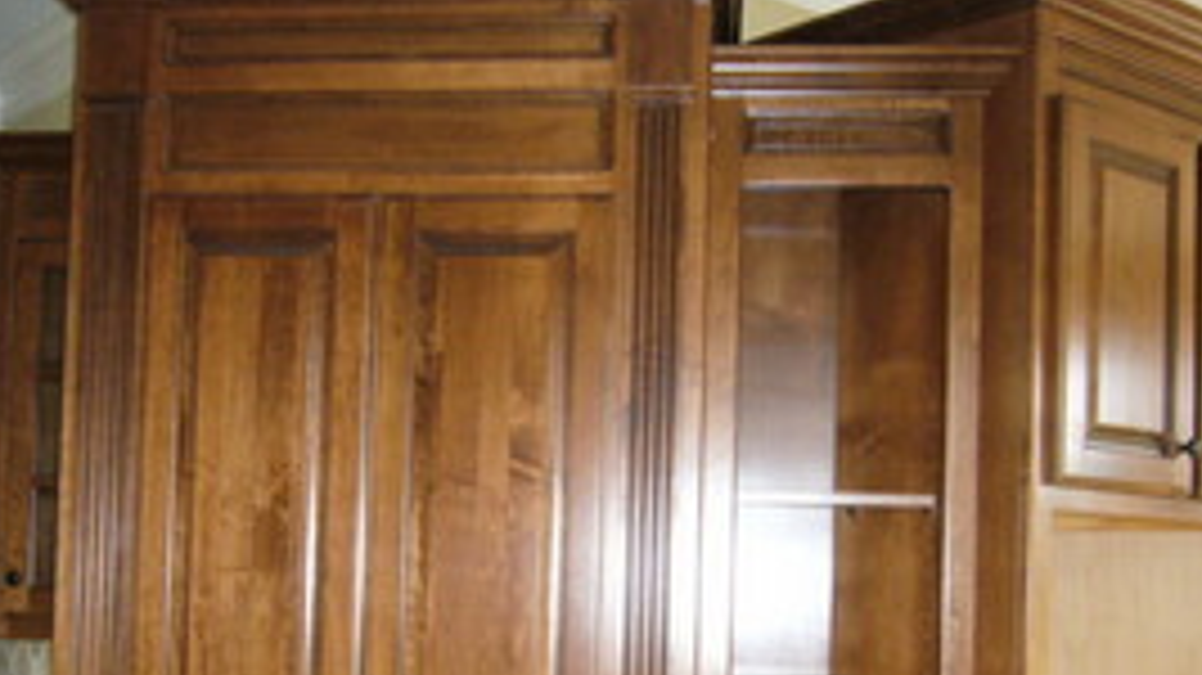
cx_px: 518
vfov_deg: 23.7
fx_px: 1593
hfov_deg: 41.2
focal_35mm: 50
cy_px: 508
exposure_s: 1/60
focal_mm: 5.8
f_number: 2.8
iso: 320
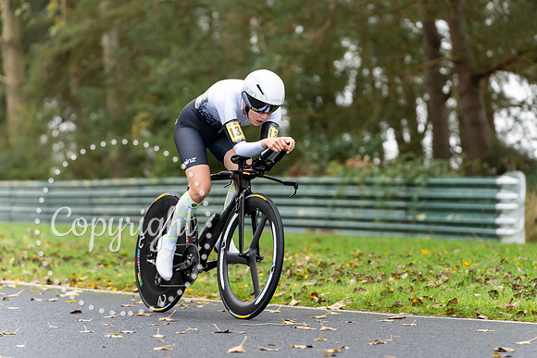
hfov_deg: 10.4
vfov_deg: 6.9
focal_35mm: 199
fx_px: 2963
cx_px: 296
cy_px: 177
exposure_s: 1/1000
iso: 1250
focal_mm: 180
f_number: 3.5
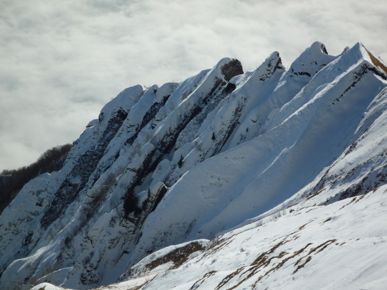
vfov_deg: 14.8
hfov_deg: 19.6
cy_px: 145
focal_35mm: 100
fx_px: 1118
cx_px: 194
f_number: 7.1
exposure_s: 1/800
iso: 100
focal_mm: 17.6
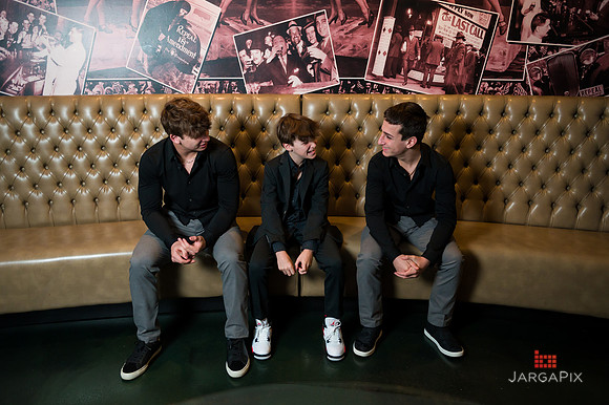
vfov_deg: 46.0
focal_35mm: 28
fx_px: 478
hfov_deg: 65.0
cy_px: 201
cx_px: 299
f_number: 3.2
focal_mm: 27
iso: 1600
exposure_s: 1/200
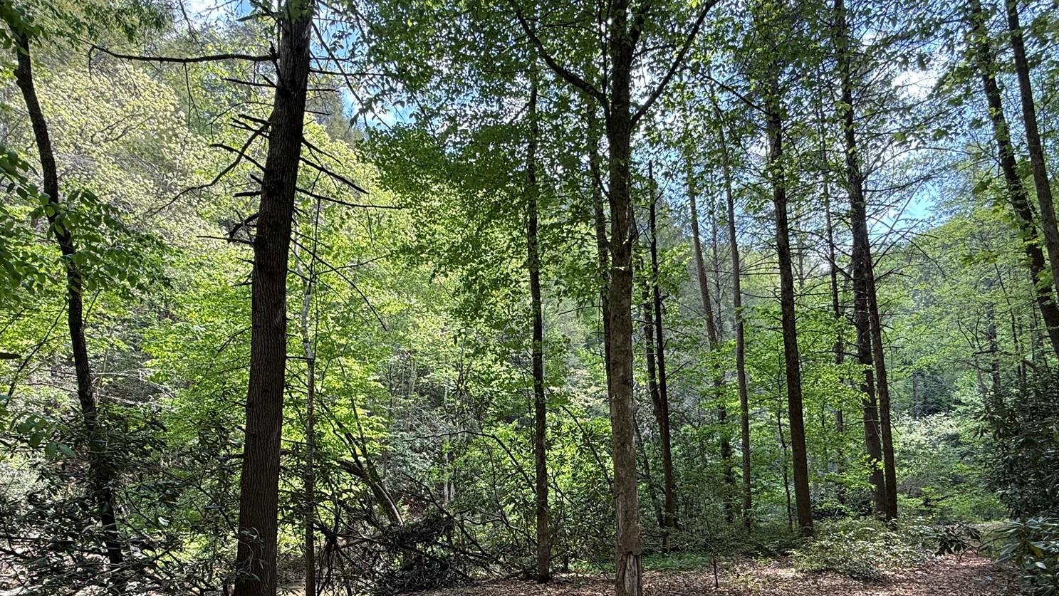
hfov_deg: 83.8
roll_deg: +1.4
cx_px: 535
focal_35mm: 21
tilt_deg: +6.0
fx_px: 590
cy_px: 446
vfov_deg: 51.4
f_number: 2.2
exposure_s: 1/170
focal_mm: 2.22
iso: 50
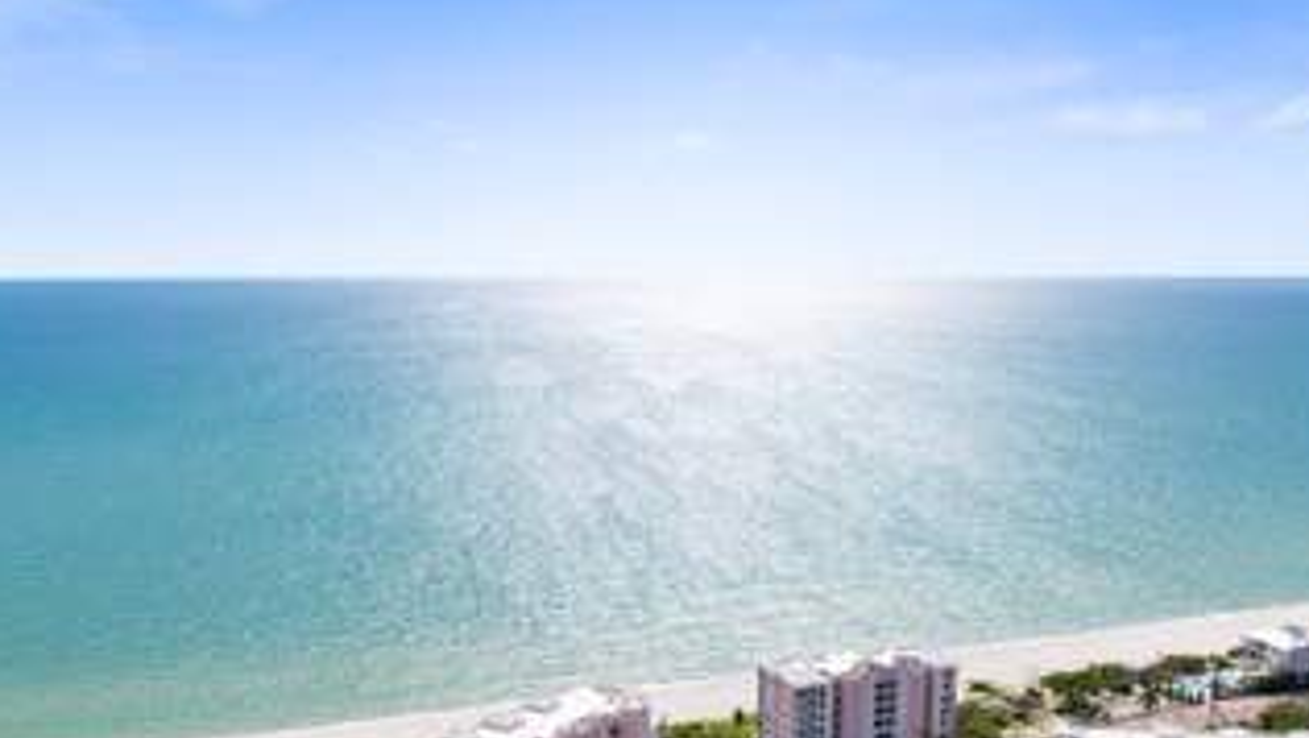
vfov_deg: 32.6
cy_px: 616
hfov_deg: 56.6
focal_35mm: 35
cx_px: 642
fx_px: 1215
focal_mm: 8.38
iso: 100
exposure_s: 1/4000
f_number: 2.8
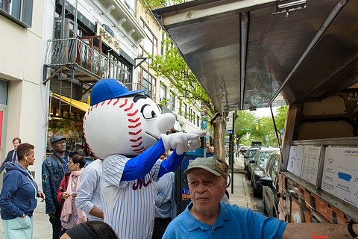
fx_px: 288
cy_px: 127
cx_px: 149
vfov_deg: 44.9
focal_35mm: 29
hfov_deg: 63.3
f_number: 4
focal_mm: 24
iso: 200
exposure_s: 1/250
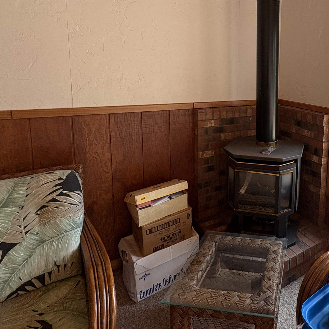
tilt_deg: -7.7
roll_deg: -2.5
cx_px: 285
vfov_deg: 63.1
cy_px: 104
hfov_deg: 57.5
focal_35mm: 24
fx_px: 258
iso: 80
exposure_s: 1/99
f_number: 2.2
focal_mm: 2.22
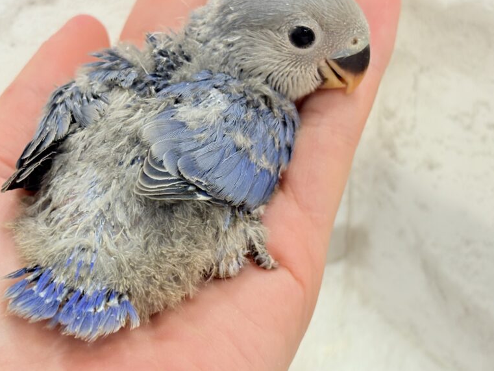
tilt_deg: -22.6
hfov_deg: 23.8
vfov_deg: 18.0
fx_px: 1170
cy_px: 171
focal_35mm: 82
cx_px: 207
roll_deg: +1.7
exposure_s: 1/100
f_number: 1.6
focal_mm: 5.96
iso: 125
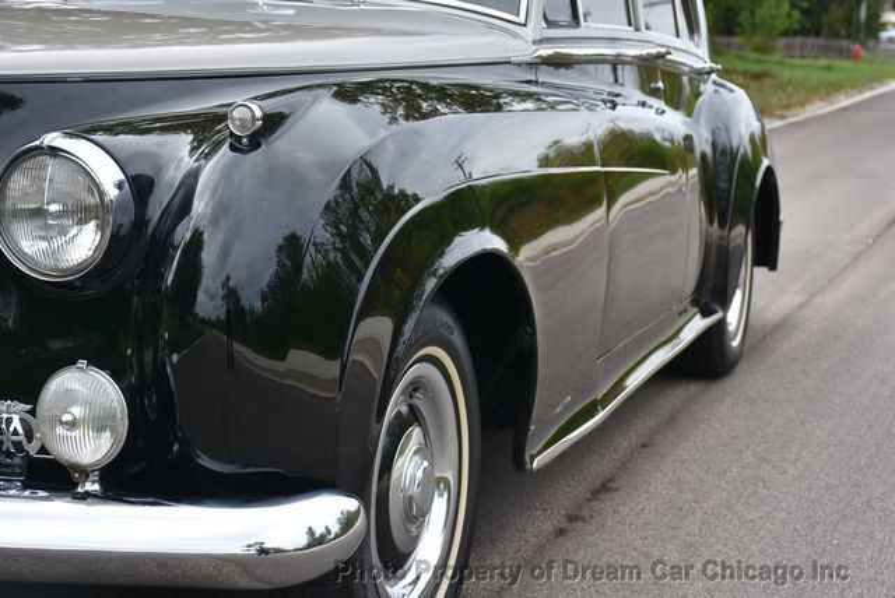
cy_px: 299
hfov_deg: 29.8
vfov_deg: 20.2
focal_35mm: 68
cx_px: 448
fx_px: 1680
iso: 100
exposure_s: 1/250
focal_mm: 45
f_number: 5.6
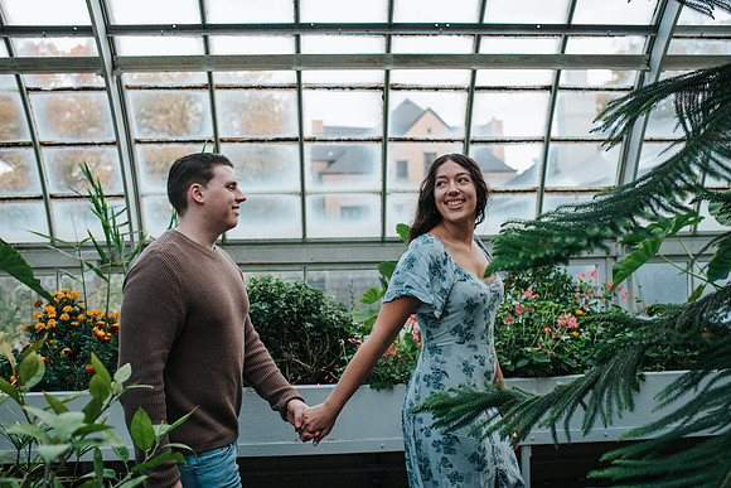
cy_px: 244
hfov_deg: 52.3
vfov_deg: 36.3
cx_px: 375
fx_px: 745
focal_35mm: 37
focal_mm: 35
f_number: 3.2
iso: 450
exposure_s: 1/320
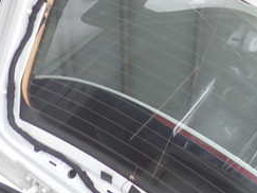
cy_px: 10
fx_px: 549
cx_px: 314
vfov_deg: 19.4
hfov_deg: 23.8
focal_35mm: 74
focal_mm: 5.4
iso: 200
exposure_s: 1/60
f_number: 2.3
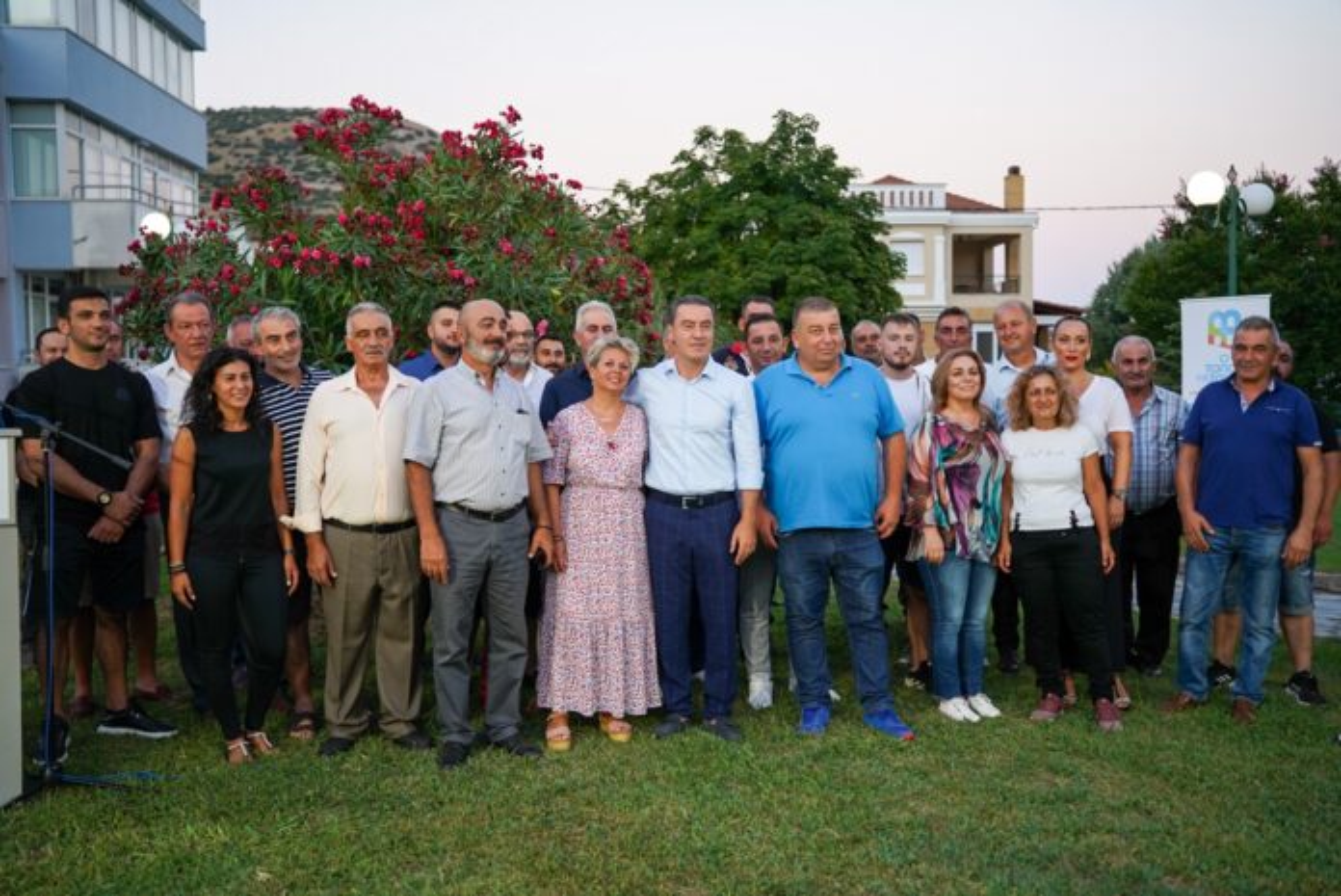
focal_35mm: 35
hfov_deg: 54.4
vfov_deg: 37.9
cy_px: 448
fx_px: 1305
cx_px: 670
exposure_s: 1/200
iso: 500
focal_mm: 35
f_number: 2
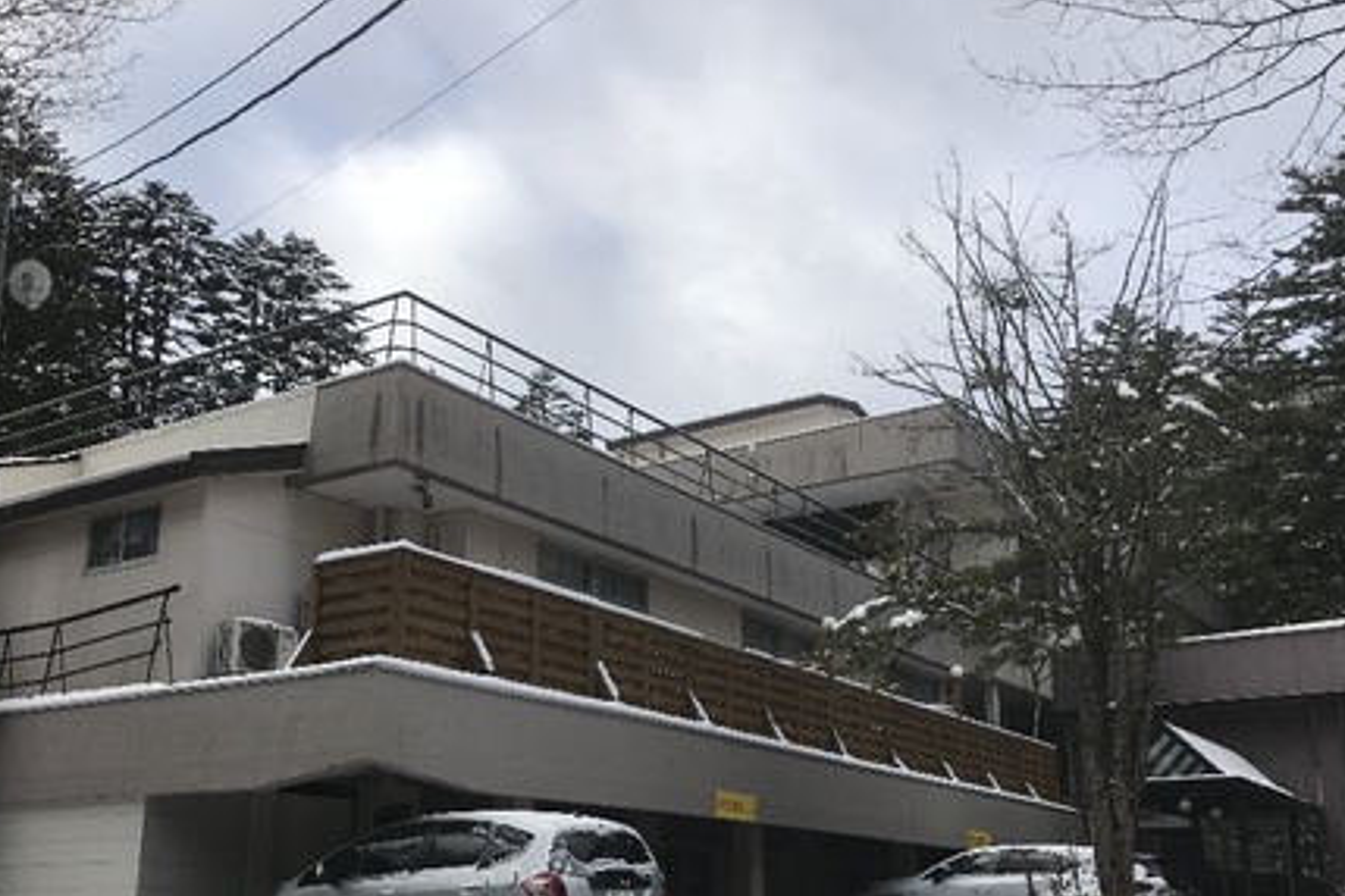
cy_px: 583
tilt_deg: +14.5
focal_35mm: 38
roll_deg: -0.1
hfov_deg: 50.7
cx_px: 699
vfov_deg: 34.8
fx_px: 1420
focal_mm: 3.99
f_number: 1.8
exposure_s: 1/1198
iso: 20
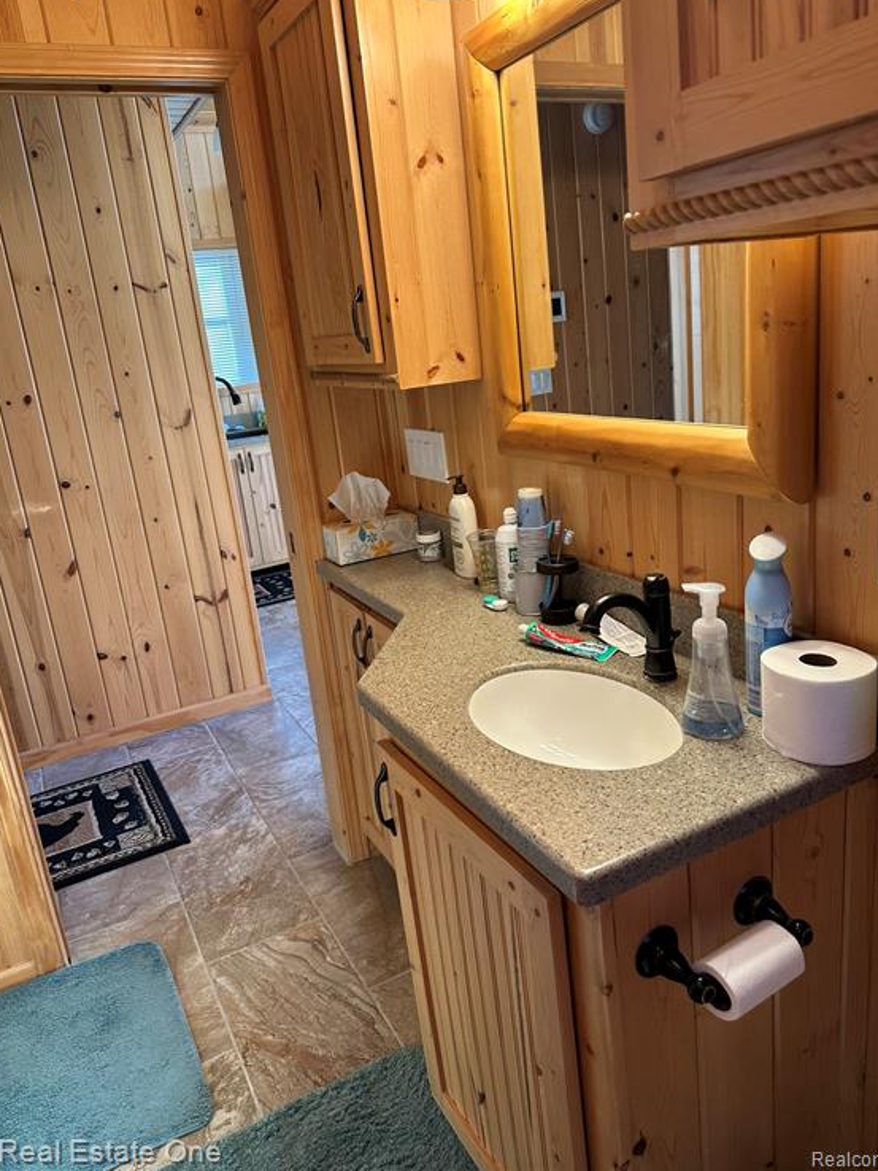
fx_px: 845
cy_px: 564
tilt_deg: -14.1
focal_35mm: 25
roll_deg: +5.4
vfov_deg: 69.4
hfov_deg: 54.9
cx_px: 449
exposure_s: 1/120
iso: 125
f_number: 1.78
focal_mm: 6.86
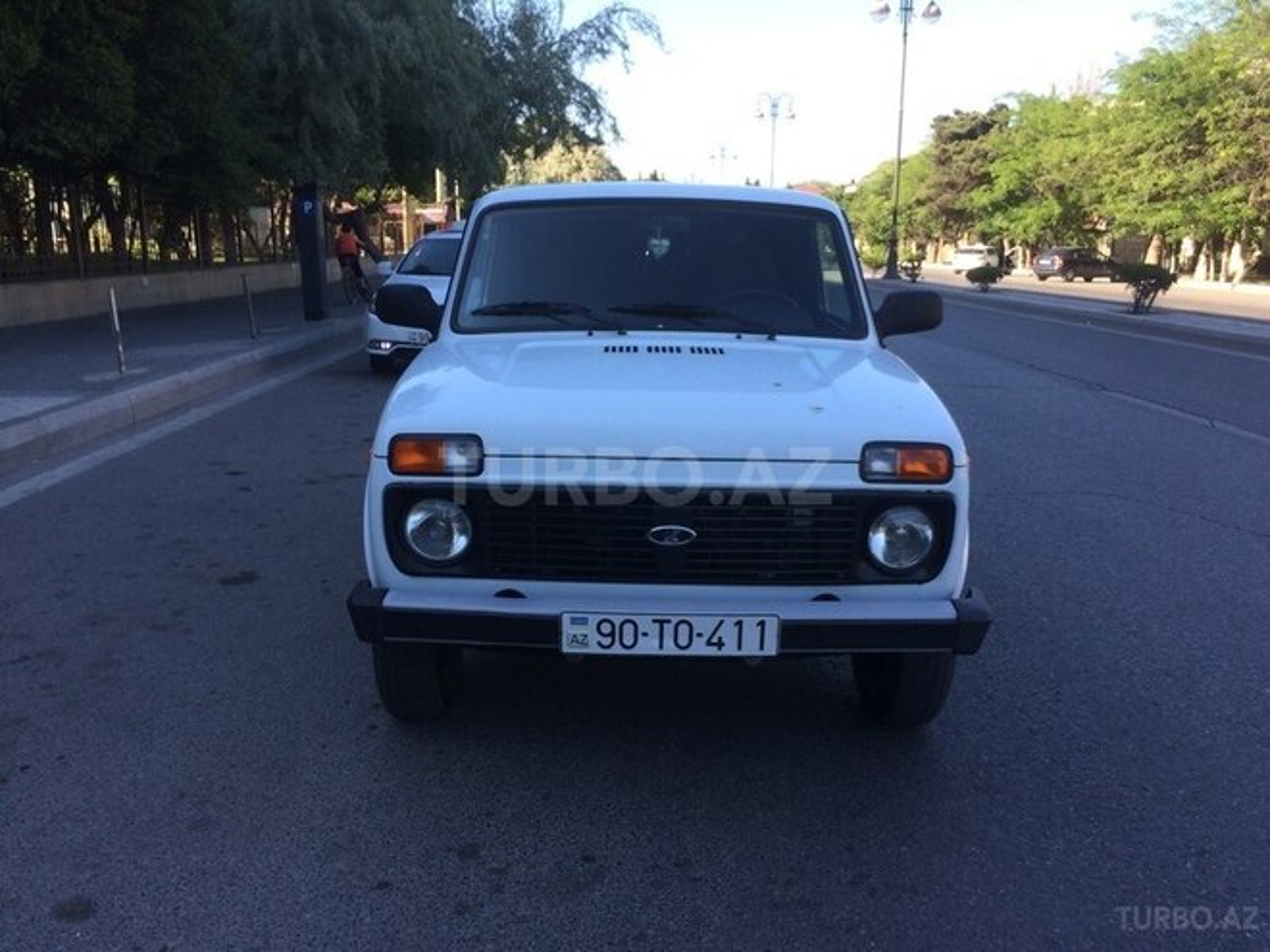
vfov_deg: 48.2
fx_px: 1064
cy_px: 476
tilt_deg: -13.3
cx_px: 635
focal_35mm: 29
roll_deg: +0.3
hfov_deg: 61.7
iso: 32
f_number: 2.2
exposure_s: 1/461
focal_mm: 4.15
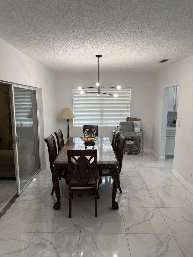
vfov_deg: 71.6
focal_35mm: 24
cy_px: 128
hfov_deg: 56.8
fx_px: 178
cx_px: 96
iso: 160
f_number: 1.78
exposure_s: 1/120
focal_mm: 6.76
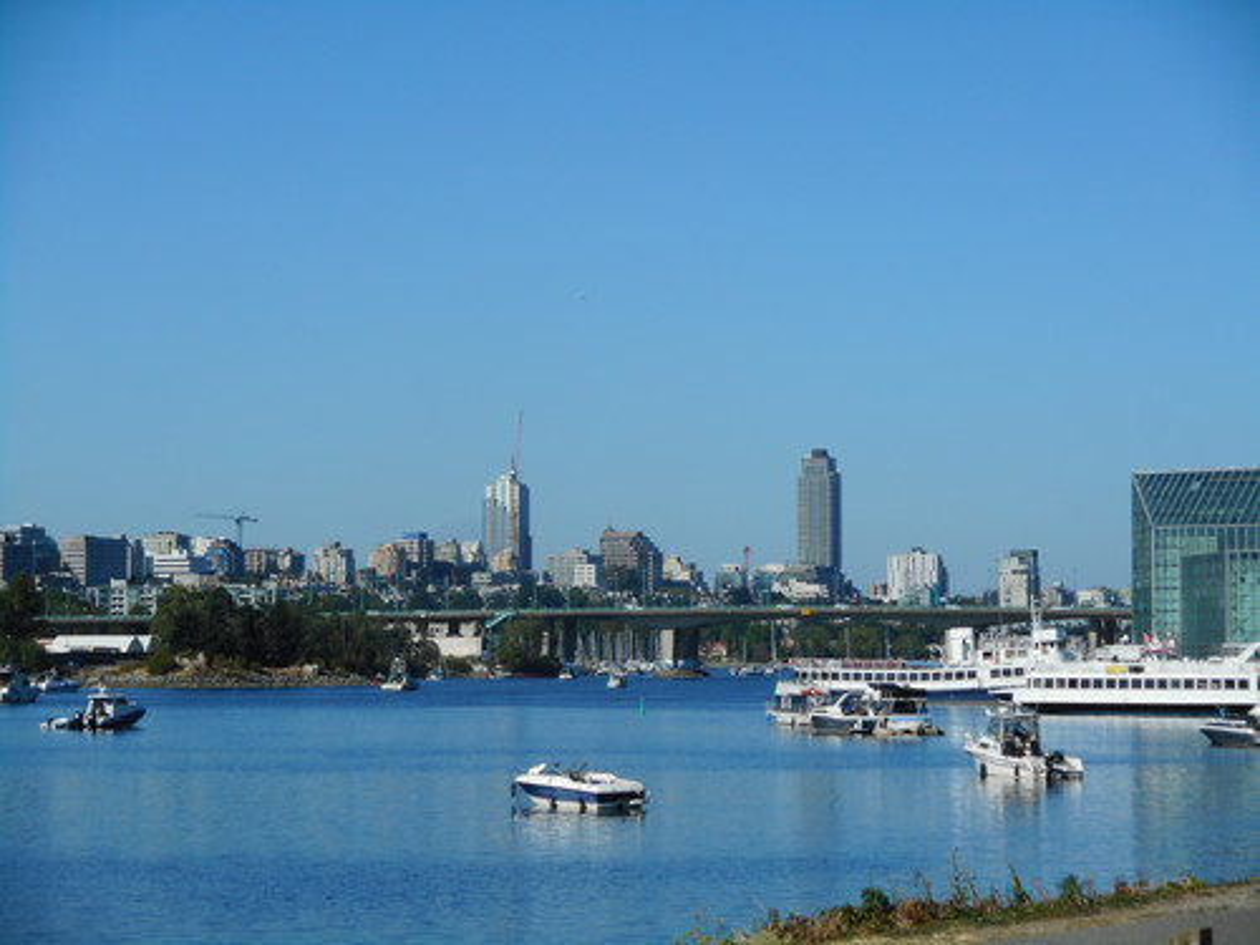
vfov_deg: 14.5
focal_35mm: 102
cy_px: 472
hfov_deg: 19.3
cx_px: 630
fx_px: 3713
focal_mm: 18.2
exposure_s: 1/640
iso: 80
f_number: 5.8
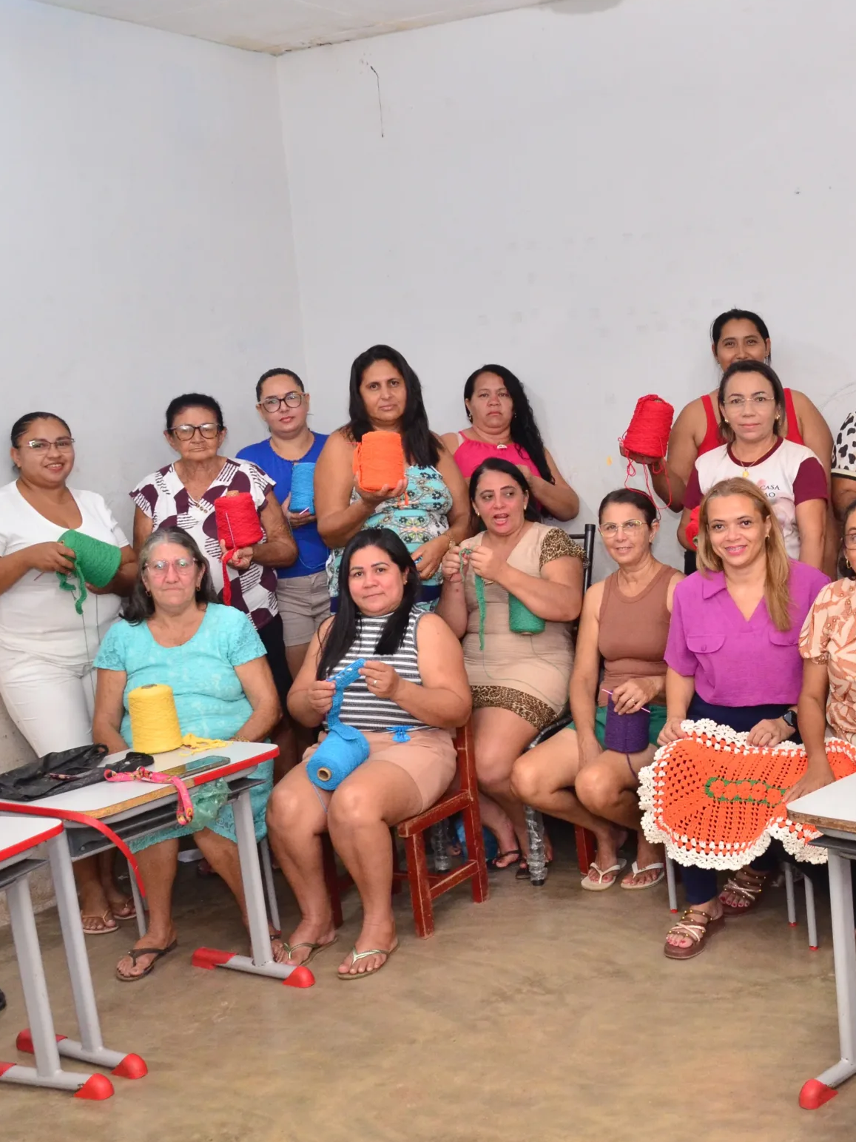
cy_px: 558
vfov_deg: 43.9
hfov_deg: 31.8
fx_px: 1418
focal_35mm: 43
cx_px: 790
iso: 1000
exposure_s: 1/125
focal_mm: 18
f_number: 6.3
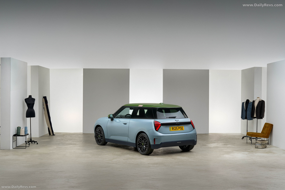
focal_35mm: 50
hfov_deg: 39.6
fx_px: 396
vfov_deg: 27.0
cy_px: 95
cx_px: 142
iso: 400
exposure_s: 1/3
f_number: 8
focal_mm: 50
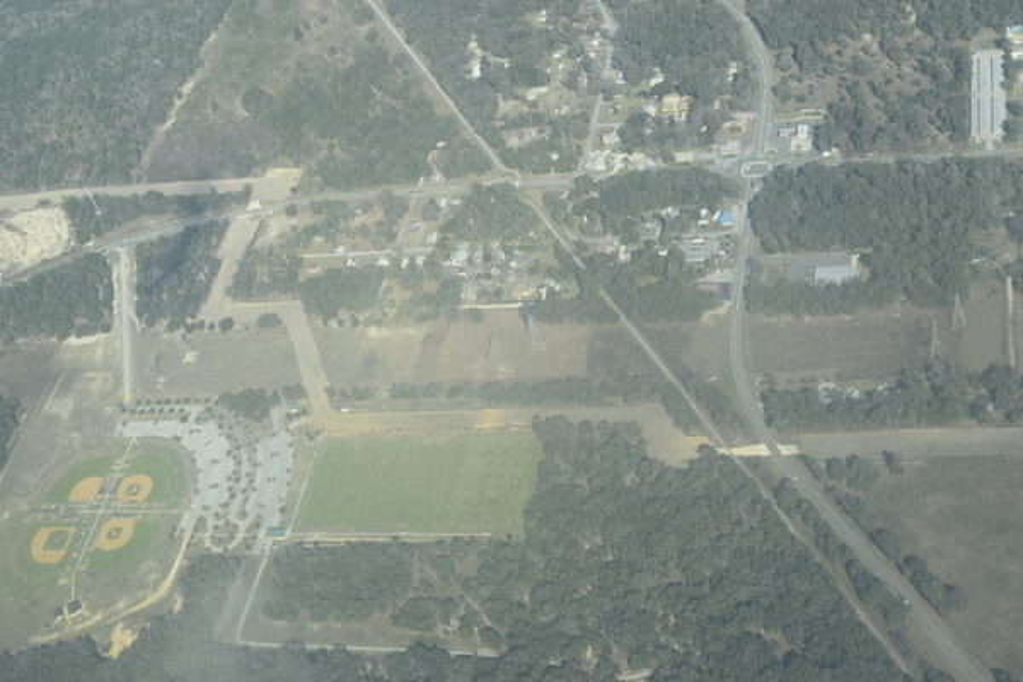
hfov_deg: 35.1
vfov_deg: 23.8
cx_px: 512
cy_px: 341
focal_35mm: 57
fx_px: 1620
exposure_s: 1/320
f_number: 9
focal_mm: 38
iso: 200
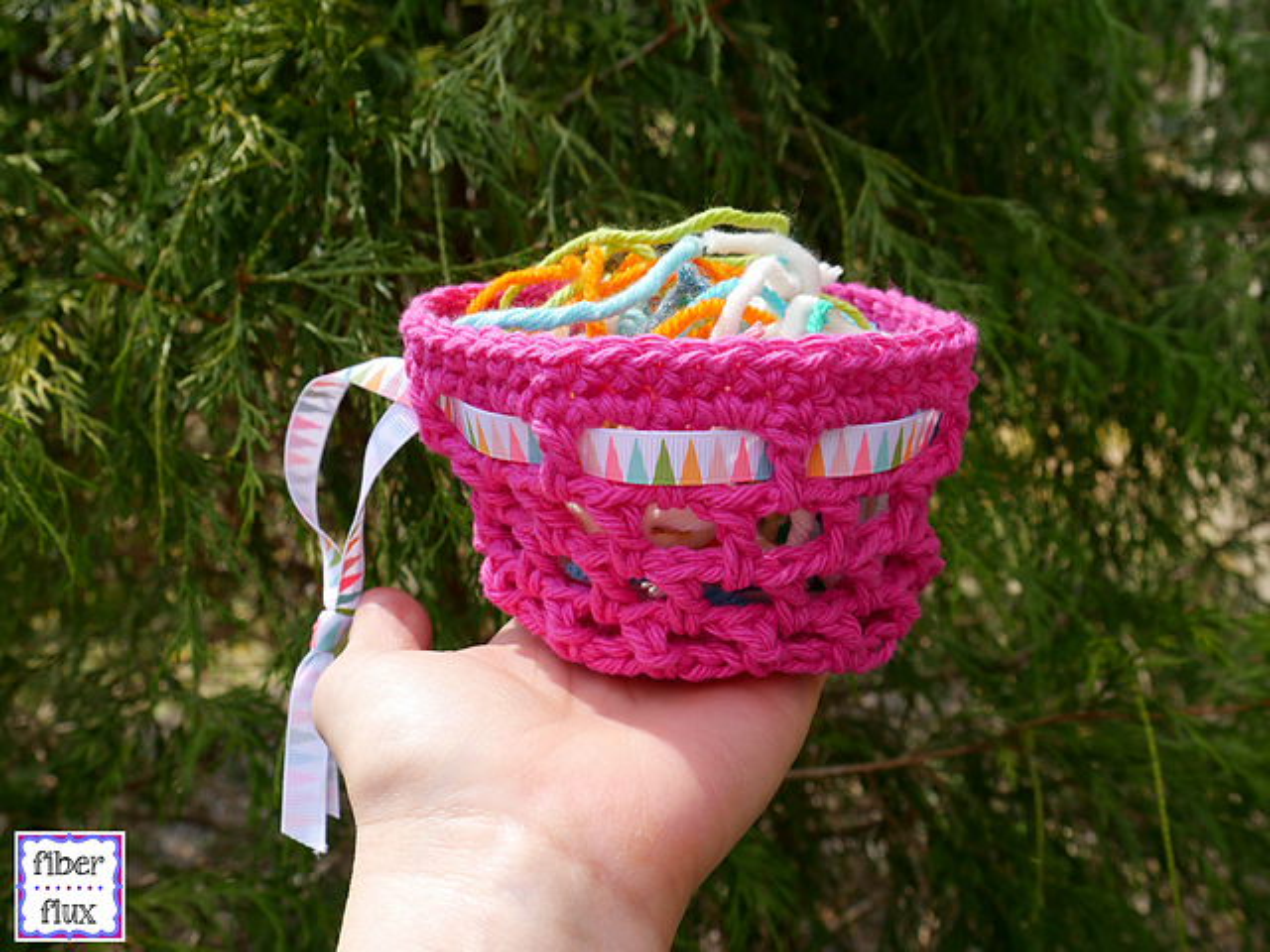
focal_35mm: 30
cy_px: 476
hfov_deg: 60.0
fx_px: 1101
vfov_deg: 46.8
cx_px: 635
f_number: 6.3
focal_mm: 15
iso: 200
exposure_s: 1/250
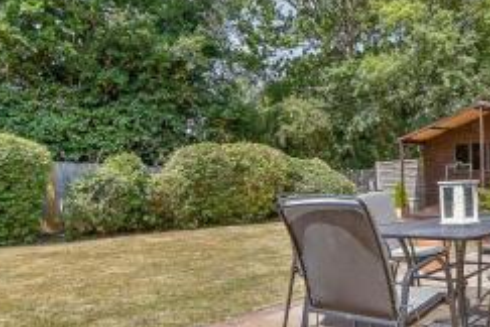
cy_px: 179
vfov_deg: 27.5
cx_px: 383
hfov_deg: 39.0
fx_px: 667
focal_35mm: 49
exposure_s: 1/250
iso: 160
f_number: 8
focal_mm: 17
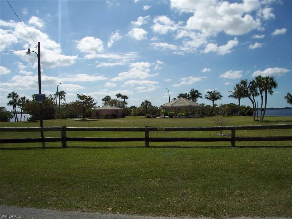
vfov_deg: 36.8
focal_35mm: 39
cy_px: 110
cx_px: 146
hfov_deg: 47.9
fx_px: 329
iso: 100
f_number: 5.6
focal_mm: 8
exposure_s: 1/1000
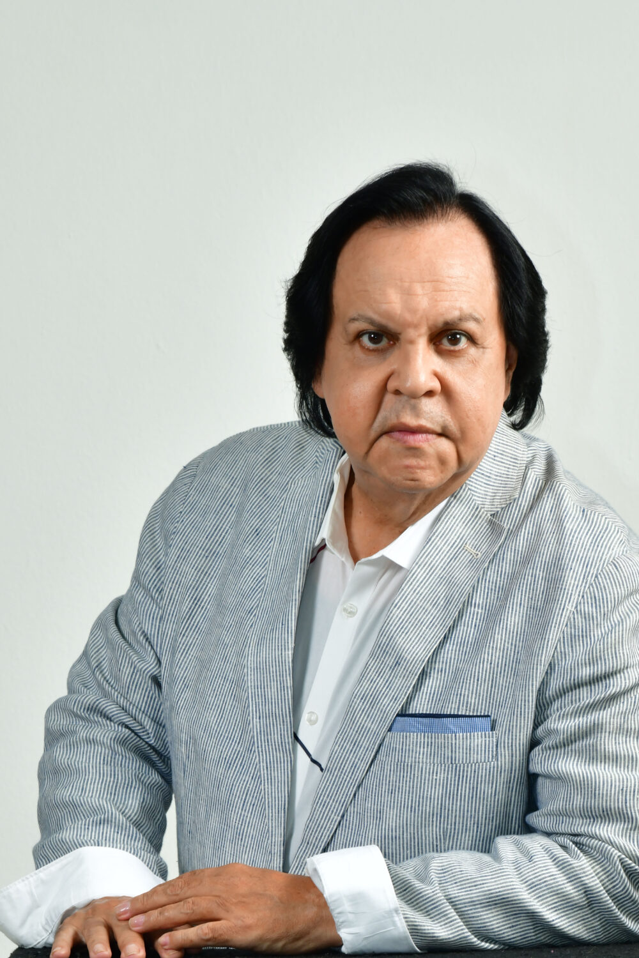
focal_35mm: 120
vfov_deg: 17.1
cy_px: 479
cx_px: 320
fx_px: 3195
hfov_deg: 11.4
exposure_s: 1/80
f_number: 10
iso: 400
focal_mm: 120
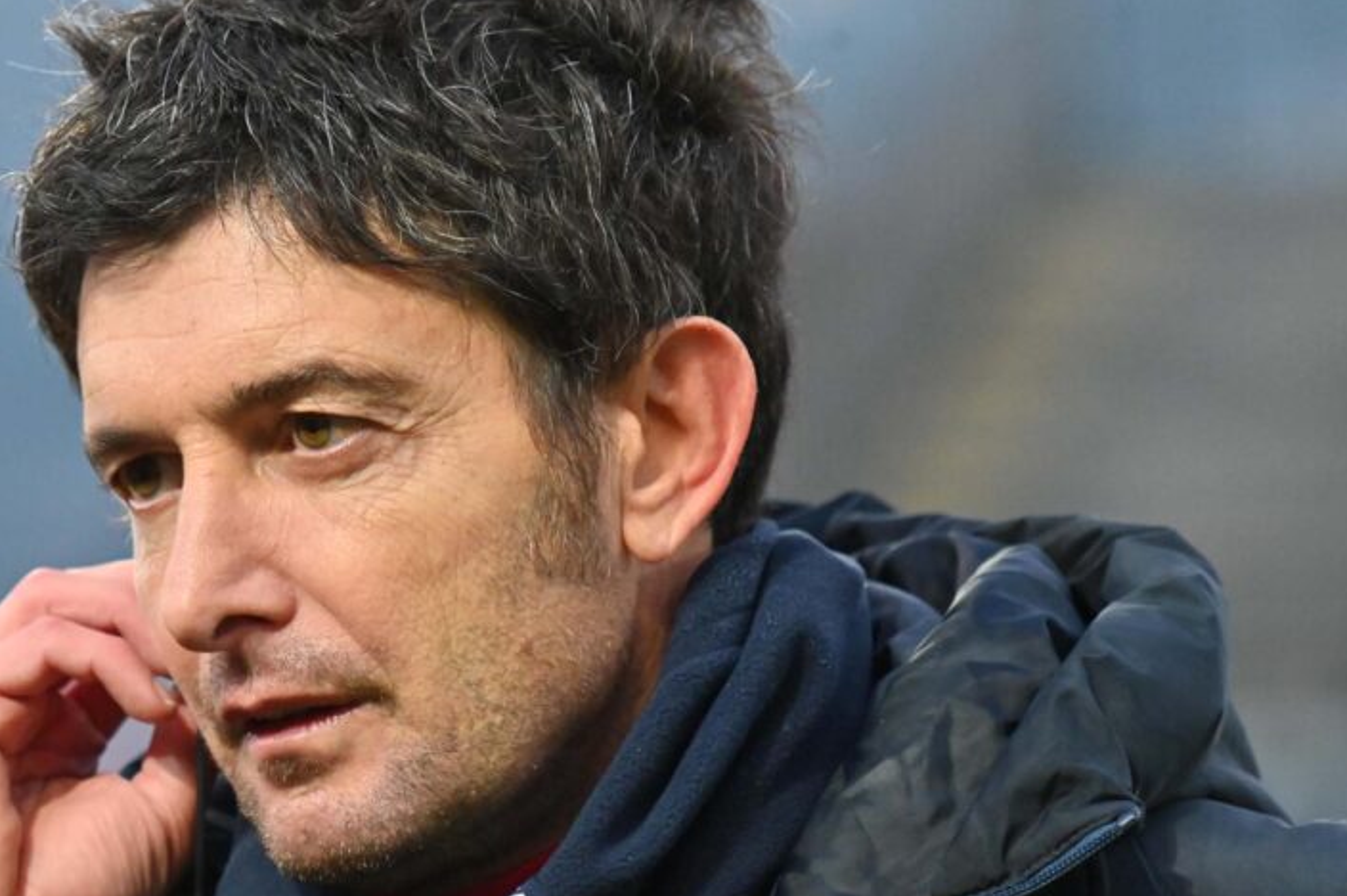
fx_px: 13046
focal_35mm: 349
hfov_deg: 5.9
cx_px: 396
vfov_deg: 3.9
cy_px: 554
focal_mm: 240
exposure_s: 1/1000
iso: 5600
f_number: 5.6
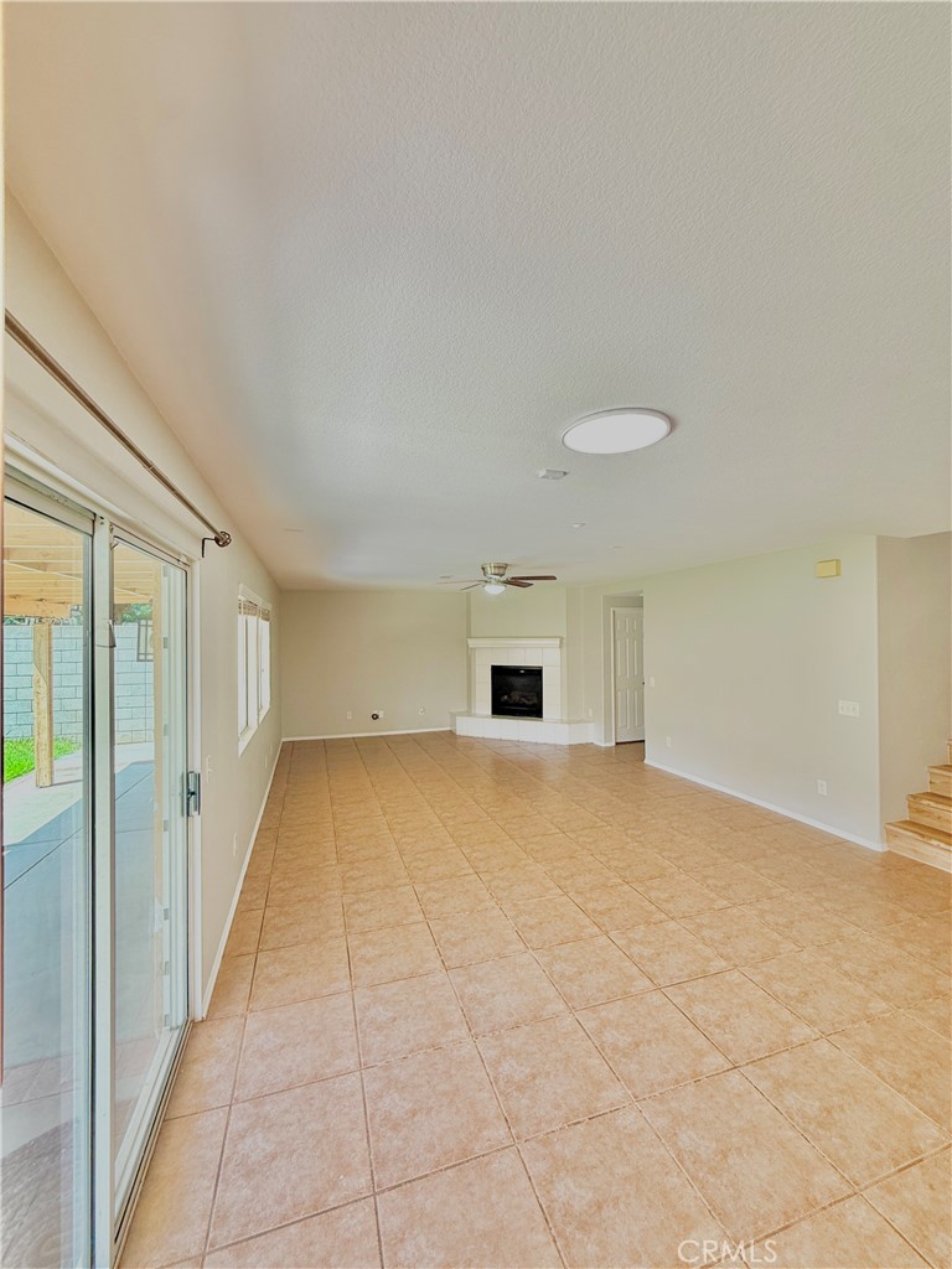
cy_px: 634
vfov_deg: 102.1
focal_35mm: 14
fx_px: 513
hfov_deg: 85.7
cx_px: 476
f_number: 2.2
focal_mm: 2.22
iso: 100
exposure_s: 1/120
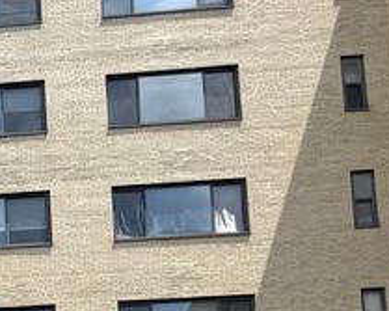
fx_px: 1323
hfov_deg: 13.5
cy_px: 654
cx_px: -463
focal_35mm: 115
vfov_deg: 11.8
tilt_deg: +12.1
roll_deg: -1.6
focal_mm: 6.76
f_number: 1.78
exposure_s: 1/3279
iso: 80
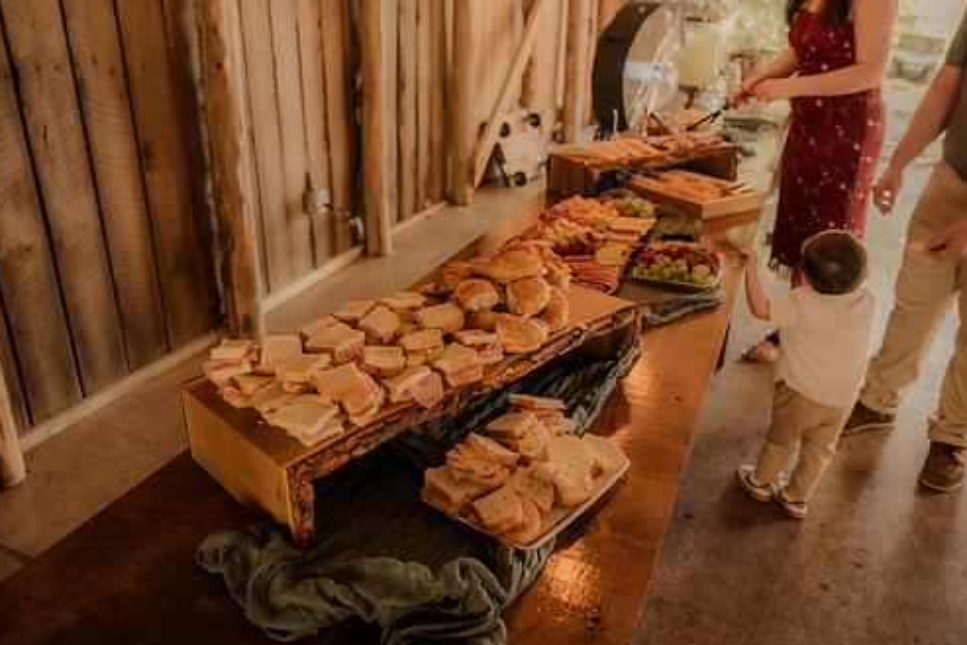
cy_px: 317
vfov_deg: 43.6
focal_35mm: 30
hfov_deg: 61.8
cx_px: 447
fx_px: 806
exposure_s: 1/125
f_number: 2.8
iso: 400
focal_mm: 25.5
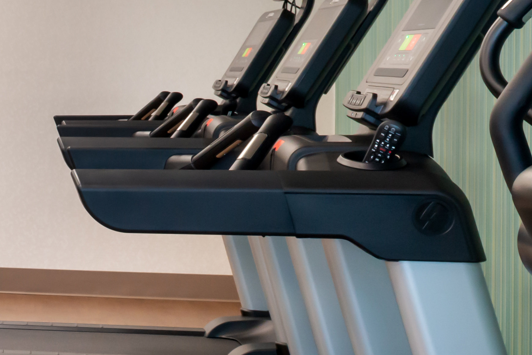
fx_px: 1493
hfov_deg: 16.7
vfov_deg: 13.1
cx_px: -437
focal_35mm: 101
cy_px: 466
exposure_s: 1/15
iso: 640
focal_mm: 24
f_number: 11
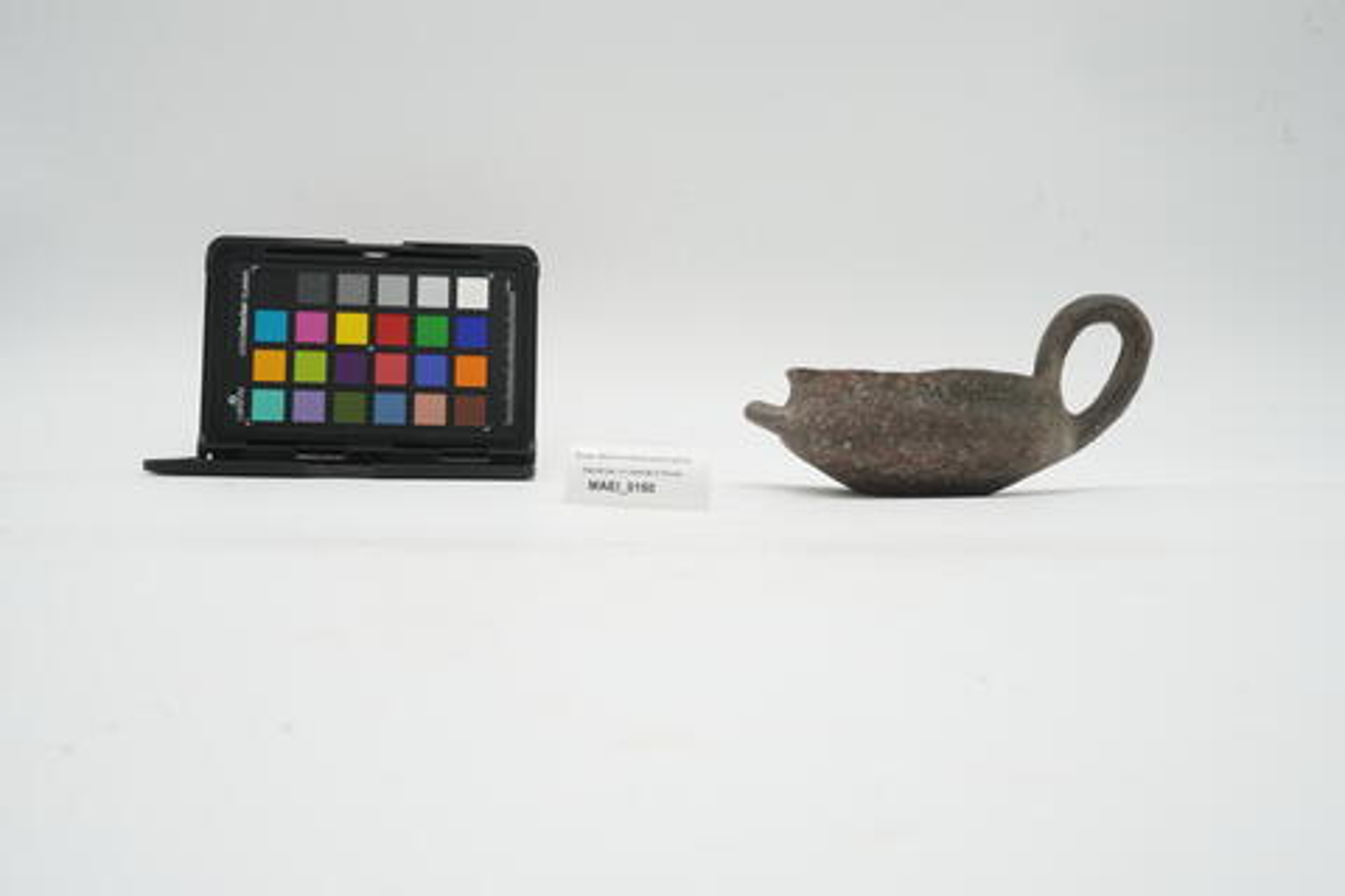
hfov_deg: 51.3
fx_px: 1401
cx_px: 672
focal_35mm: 38
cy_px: 448
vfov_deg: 35.5
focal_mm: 25
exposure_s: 1/10
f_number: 16
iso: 100
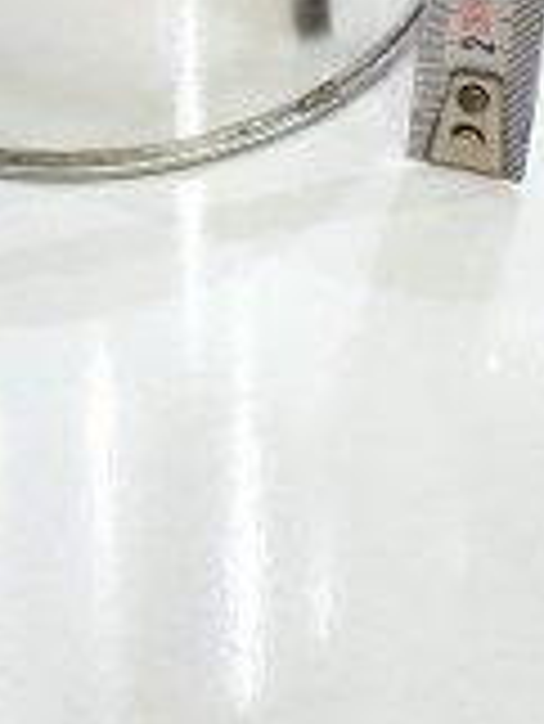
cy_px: -360
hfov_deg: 15.1
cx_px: 67
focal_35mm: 97
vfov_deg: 18.0
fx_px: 2030
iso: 160
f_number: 2.4
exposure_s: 1/100
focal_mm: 4.32
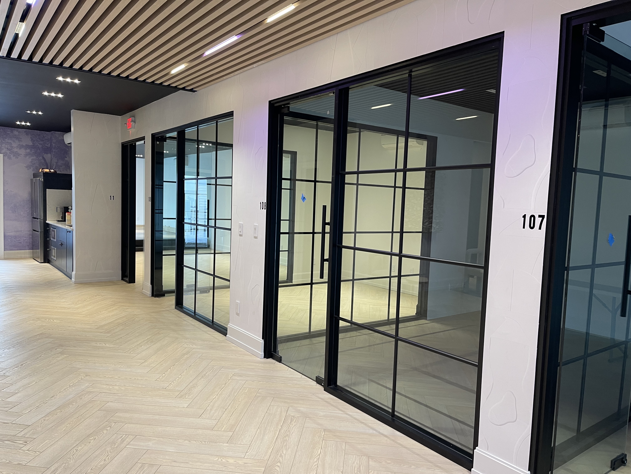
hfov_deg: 69.4
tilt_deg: -4.9
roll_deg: -1.7
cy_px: 237
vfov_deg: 54.9
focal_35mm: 25
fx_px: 456
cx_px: 316
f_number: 1.6
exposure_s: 1/60
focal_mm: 5.1
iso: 100
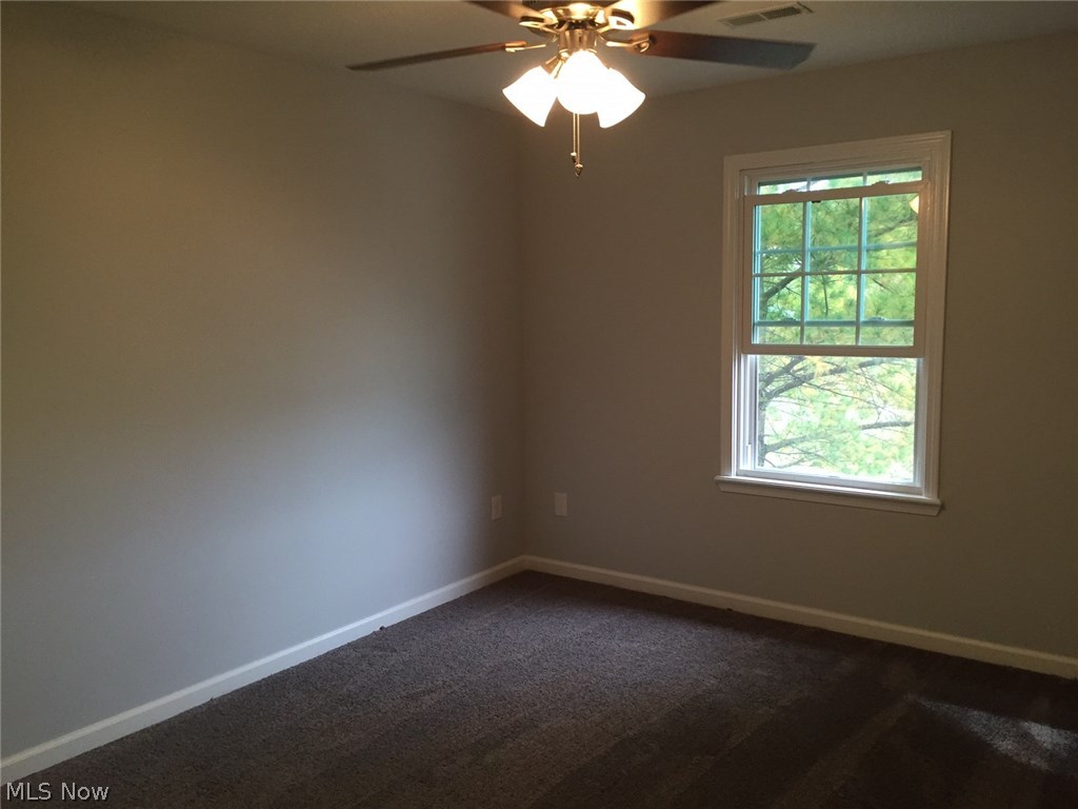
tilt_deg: -7.3
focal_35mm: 29
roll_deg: +0.2
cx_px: 539
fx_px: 903
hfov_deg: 61.7
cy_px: 404
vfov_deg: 48.2
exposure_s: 1/30
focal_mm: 4.15
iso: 50
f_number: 2.2
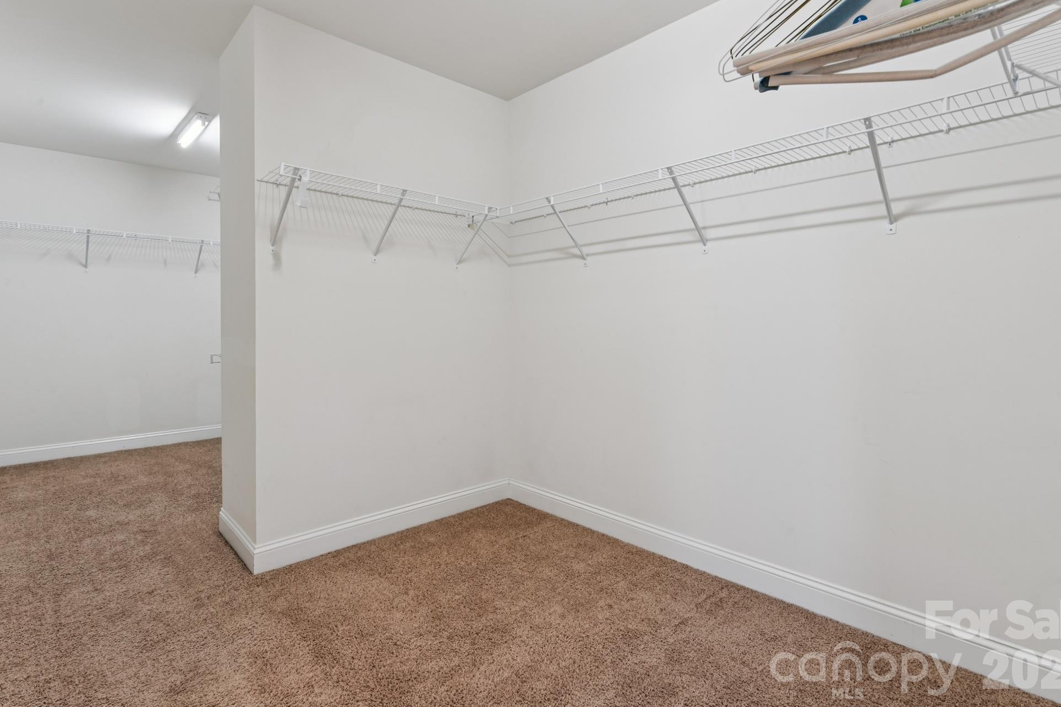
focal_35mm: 18
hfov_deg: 90.8
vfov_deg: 68.1
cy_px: 333
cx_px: 538
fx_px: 523
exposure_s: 1
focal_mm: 16.7
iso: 100
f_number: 13
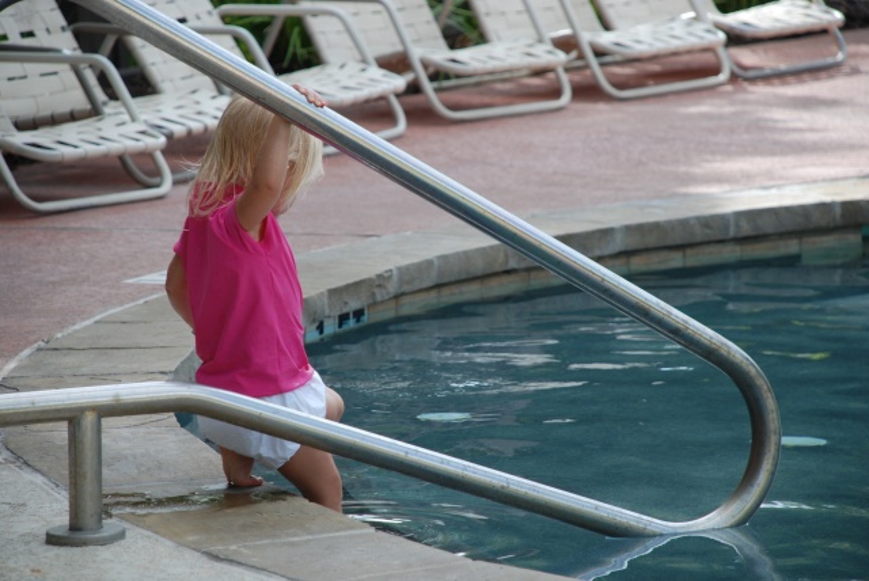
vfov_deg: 6.8
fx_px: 4892
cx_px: 434
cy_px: 290
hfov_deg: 10.2
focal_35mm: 202
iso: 200
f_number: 5.6
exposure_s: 1/250
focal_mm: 135
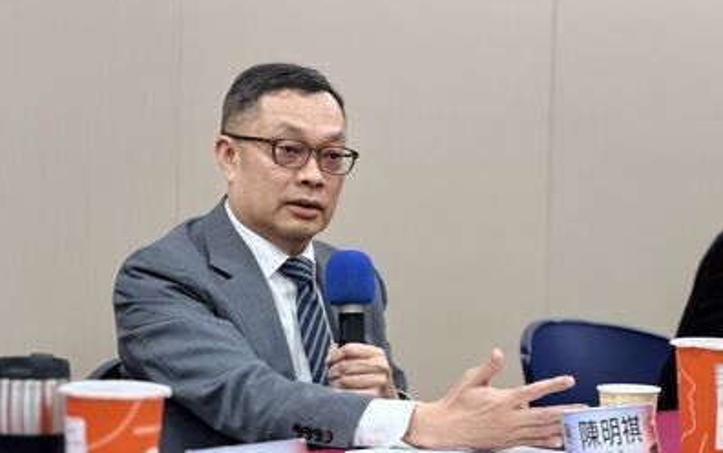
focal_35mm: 107
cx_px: 360
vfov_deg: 12.2
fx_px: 2110
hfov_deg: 19.4
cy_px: 263
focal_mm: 16.89
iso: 320
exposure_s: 1/120
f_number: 2.8
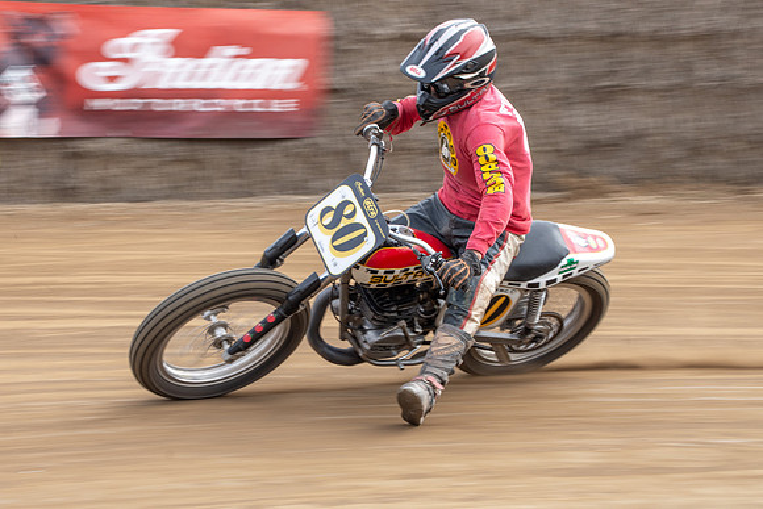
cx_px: 344
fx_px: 2771
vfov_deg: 10.5
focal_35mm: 131
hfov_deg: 15.7
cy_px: 234
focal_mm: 78
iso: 200
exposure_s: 1/100
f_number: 11
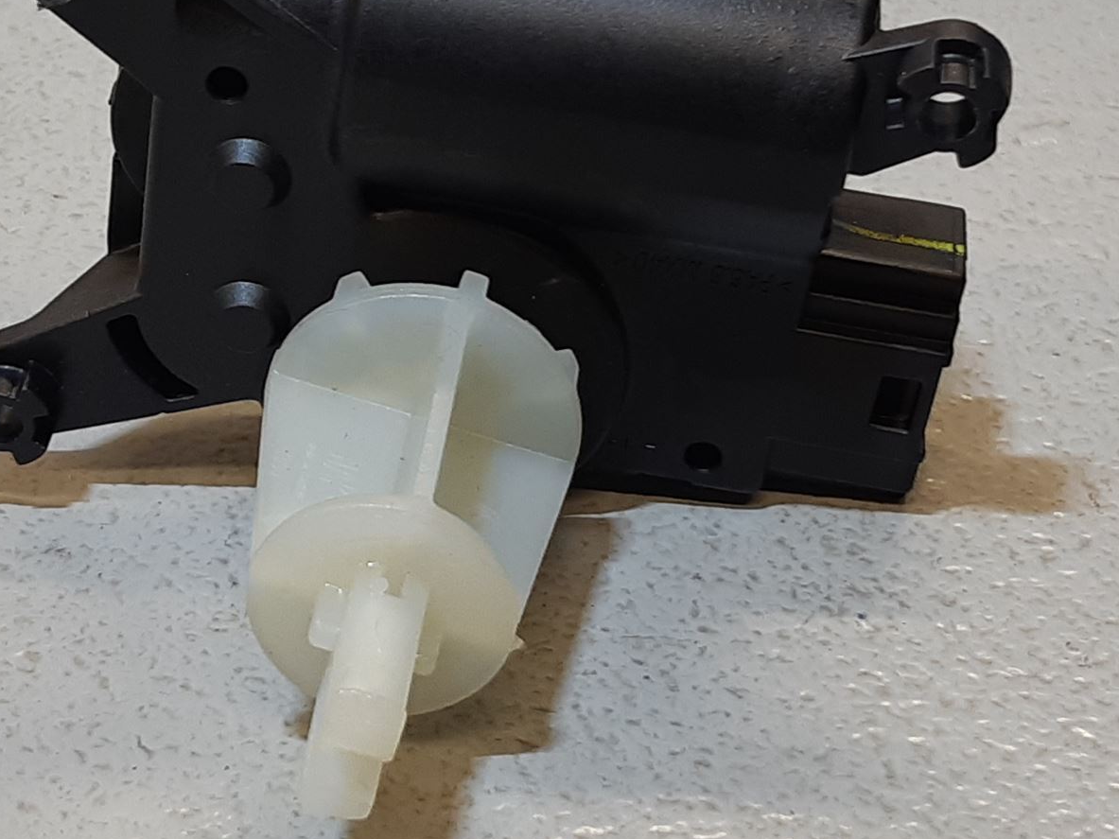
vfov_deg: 32.1
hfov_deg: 42.1
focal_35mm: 45
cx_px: 521
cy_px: 367
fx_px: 1455
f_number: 1.7
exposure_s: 1/60
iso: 50
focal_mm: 3.93
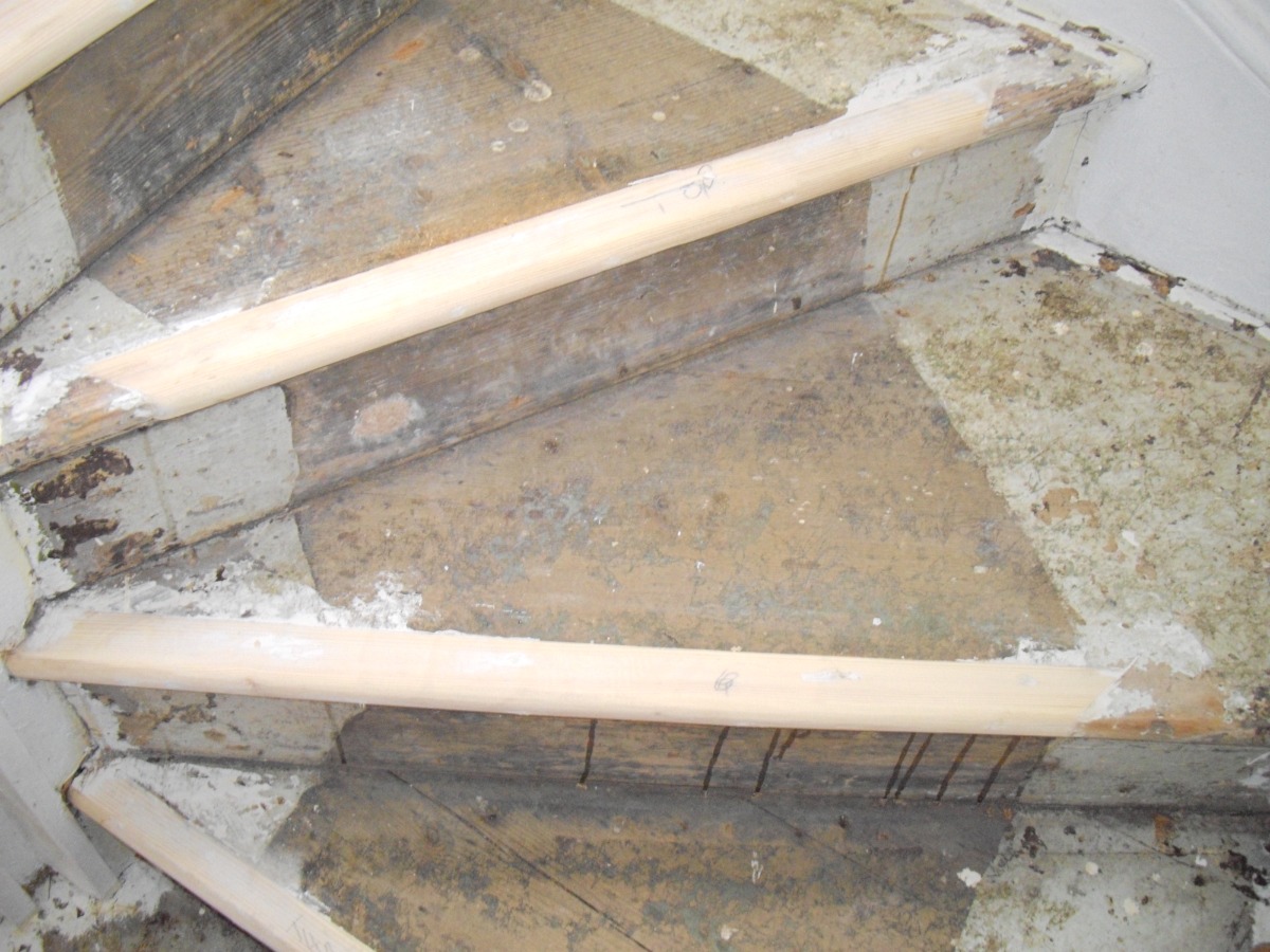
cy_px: 476
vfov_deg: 37.7
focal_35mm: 38
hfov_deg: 49.0
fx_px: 1394
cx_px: 635
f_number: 2.8
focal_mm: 7.9
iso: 400
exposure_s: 1/40
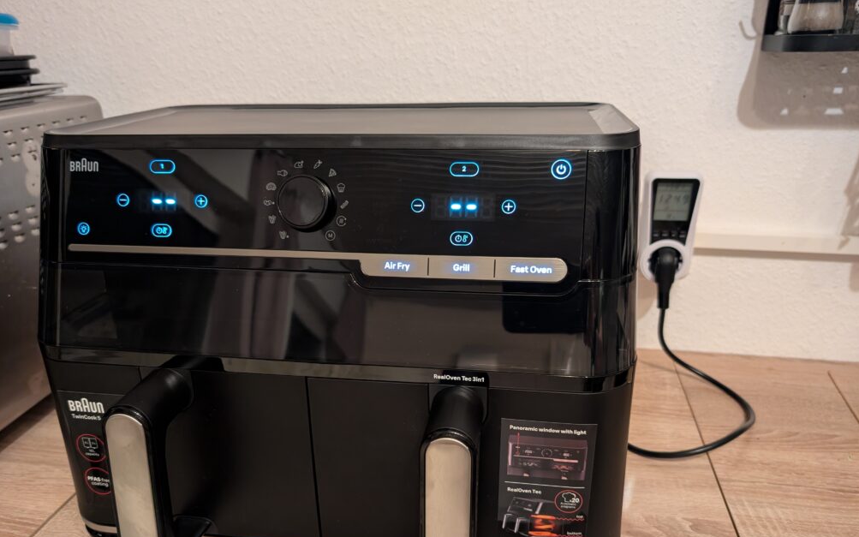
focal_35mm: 26
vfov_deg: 47.4
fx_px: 609
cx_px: 424
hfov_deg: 70.4
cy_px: 316
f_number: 1.68
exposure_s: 1/33.3
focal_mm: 6.9
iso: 623
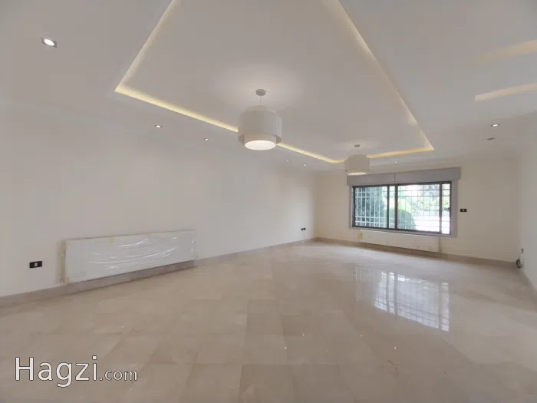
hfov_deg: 106.2
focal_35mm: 13
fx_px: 202
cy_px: 202
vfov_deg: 89.9
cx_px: 268
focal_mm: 1.3
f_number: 2.2
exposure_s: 1/100
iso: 80
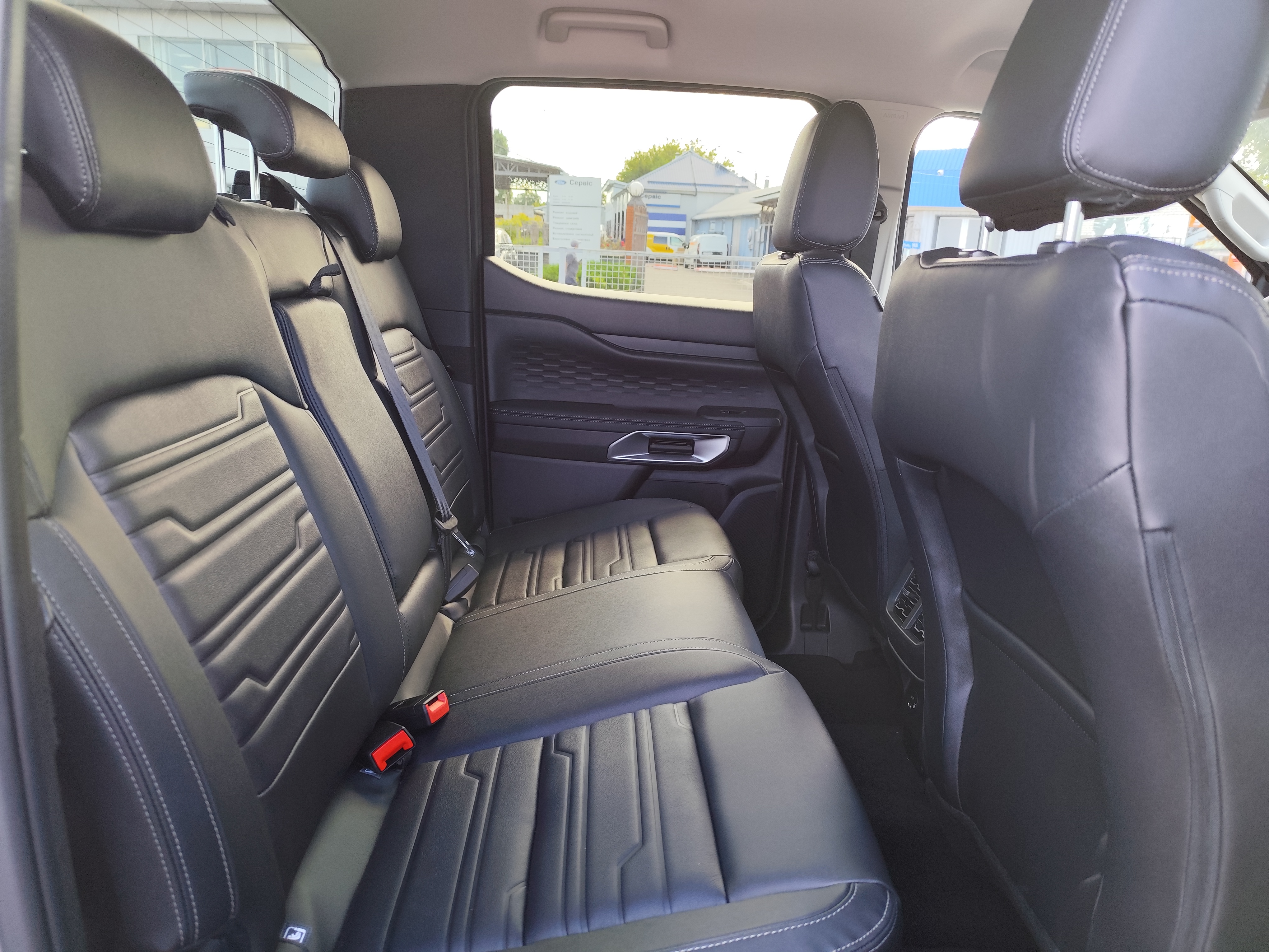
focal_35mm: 23
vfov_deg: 58.9
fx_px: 843
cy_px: 476
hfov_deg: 73.9
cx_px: 634
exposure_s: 1/100
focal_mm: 6.19
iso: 100
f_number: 1.65
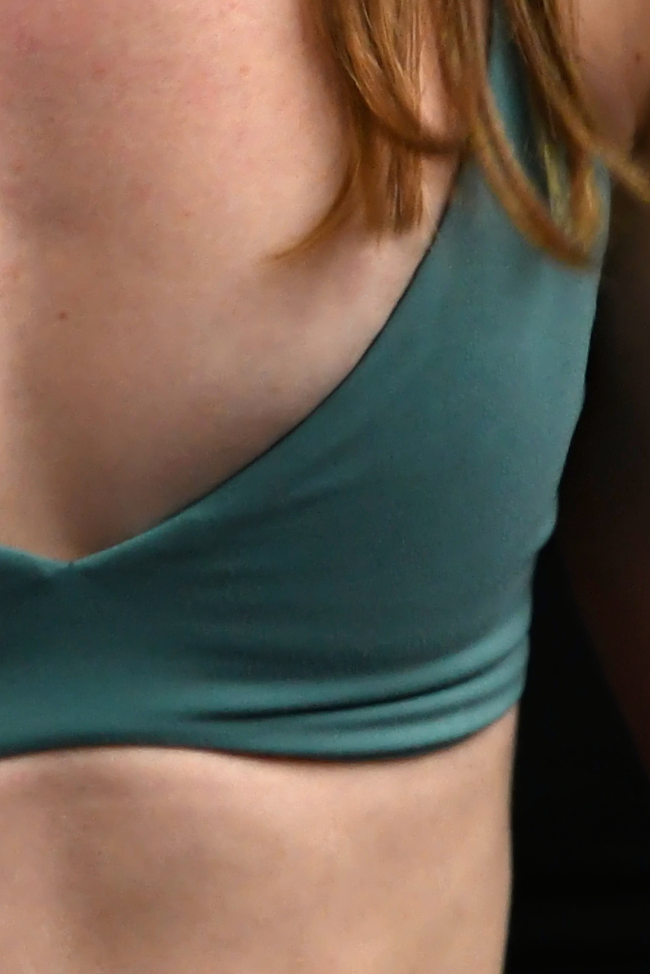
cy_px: -364
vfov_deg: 2.8
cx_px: -326
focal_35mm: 727
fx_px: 19682
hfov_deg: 1.9
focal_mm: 105
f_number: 4
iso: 1000
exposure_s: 1/125
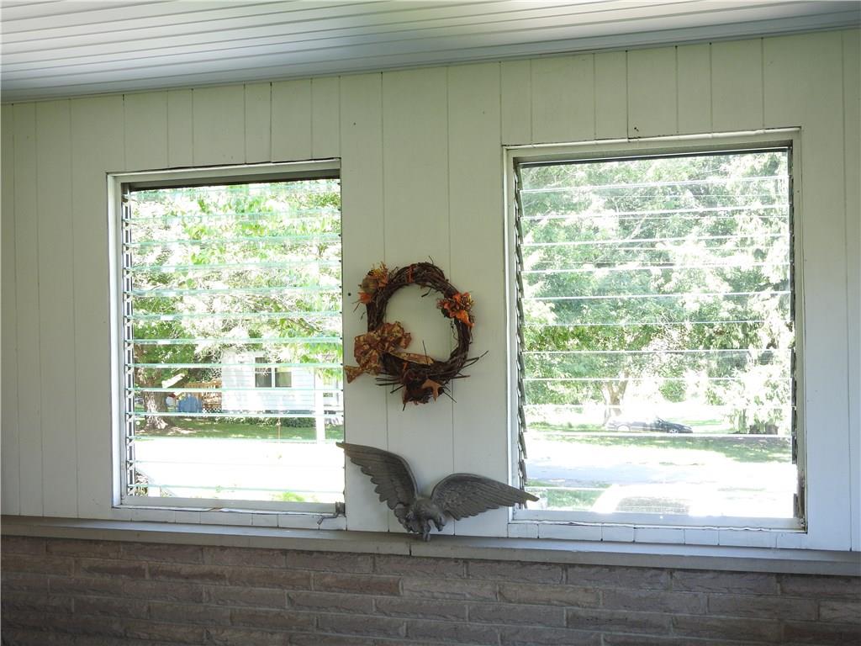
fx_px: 1119
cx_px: 430
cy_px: 323
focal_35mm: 45
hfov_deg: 42.1
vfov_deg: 32.2
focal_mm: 8.1
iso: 100
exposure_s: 1/30
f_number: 4
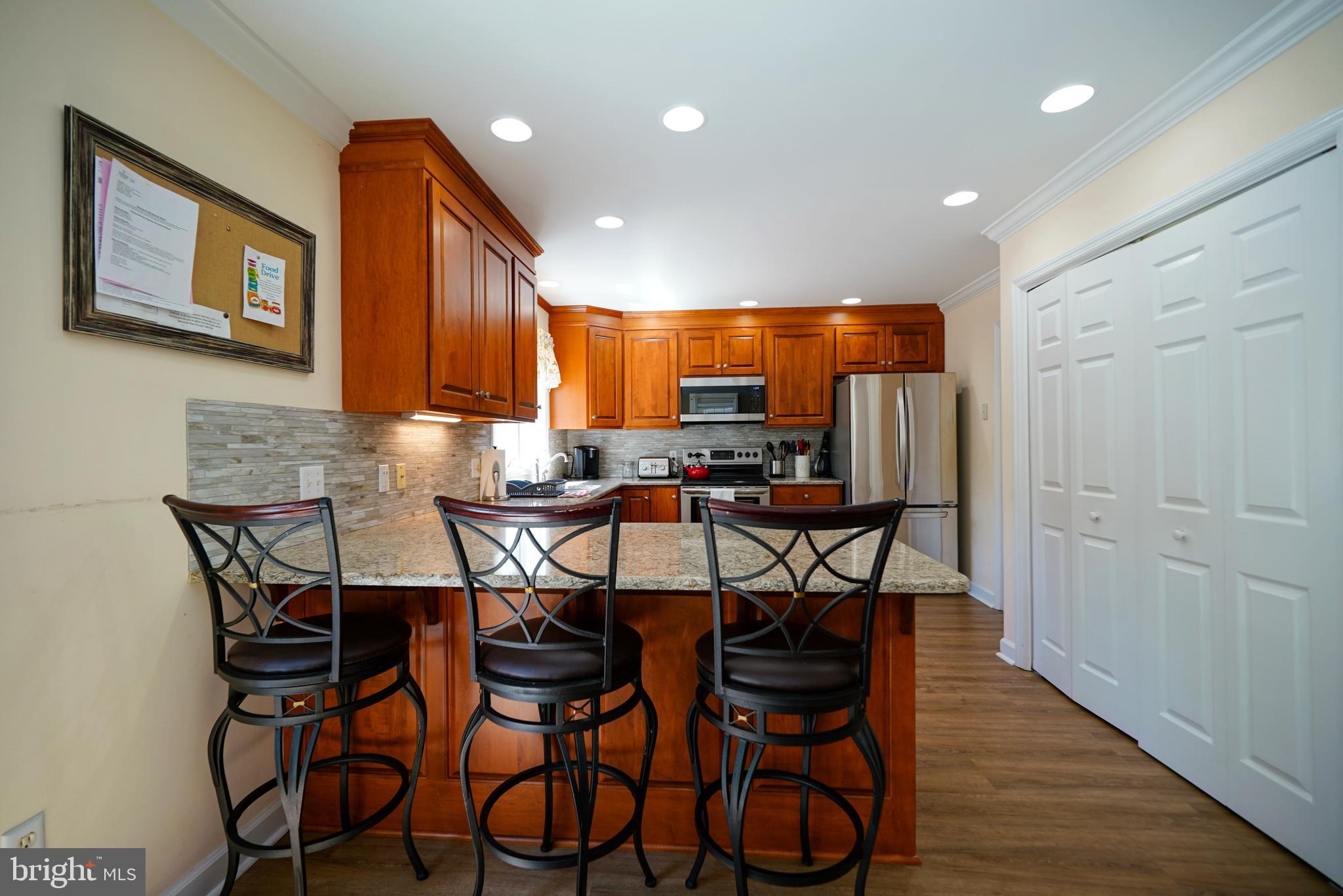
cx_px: 672
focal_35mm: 15
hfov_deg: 100.4
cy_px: 448
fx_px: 560
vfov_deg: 77.3
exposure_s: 1/40
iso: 100
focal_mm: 10
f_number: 3.2
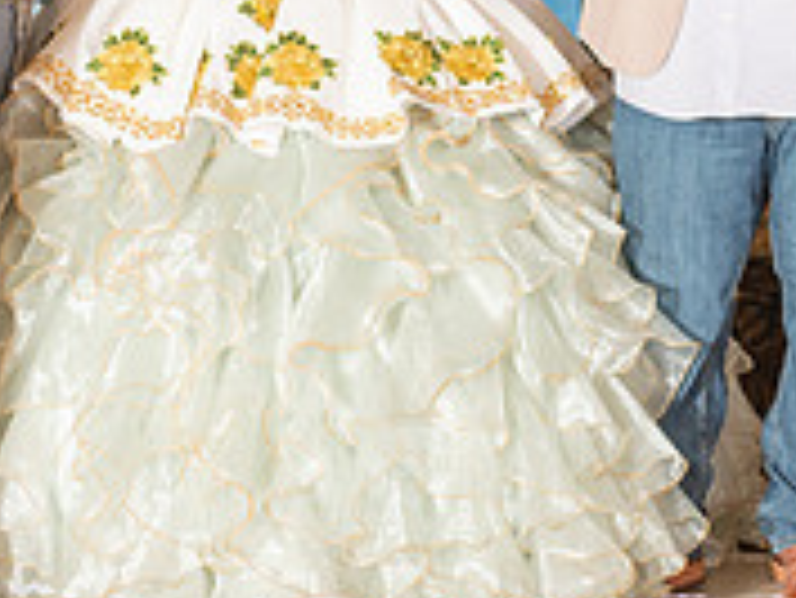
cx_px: 369
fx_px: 4211
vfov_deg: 8.0
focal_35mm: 183
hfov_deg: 10.8
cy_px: -124
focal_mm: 58
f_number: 3.5
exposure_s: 1/200
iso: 500
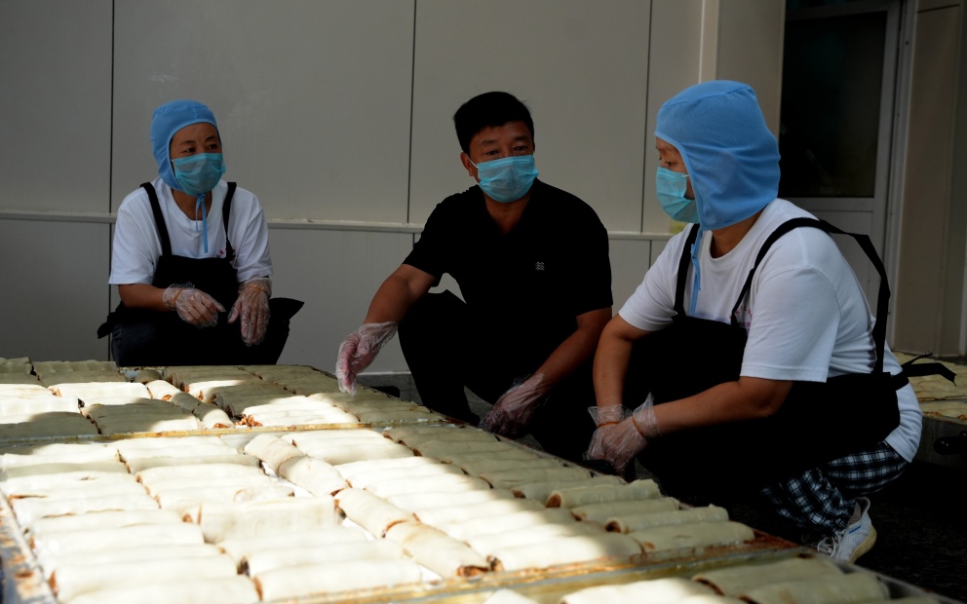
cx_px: 483
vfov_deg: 33.3
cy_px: 306
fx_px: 1010
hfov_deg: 51.2
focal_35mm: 38
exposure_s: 1/160
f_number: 4
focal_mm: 37.3
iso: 1000
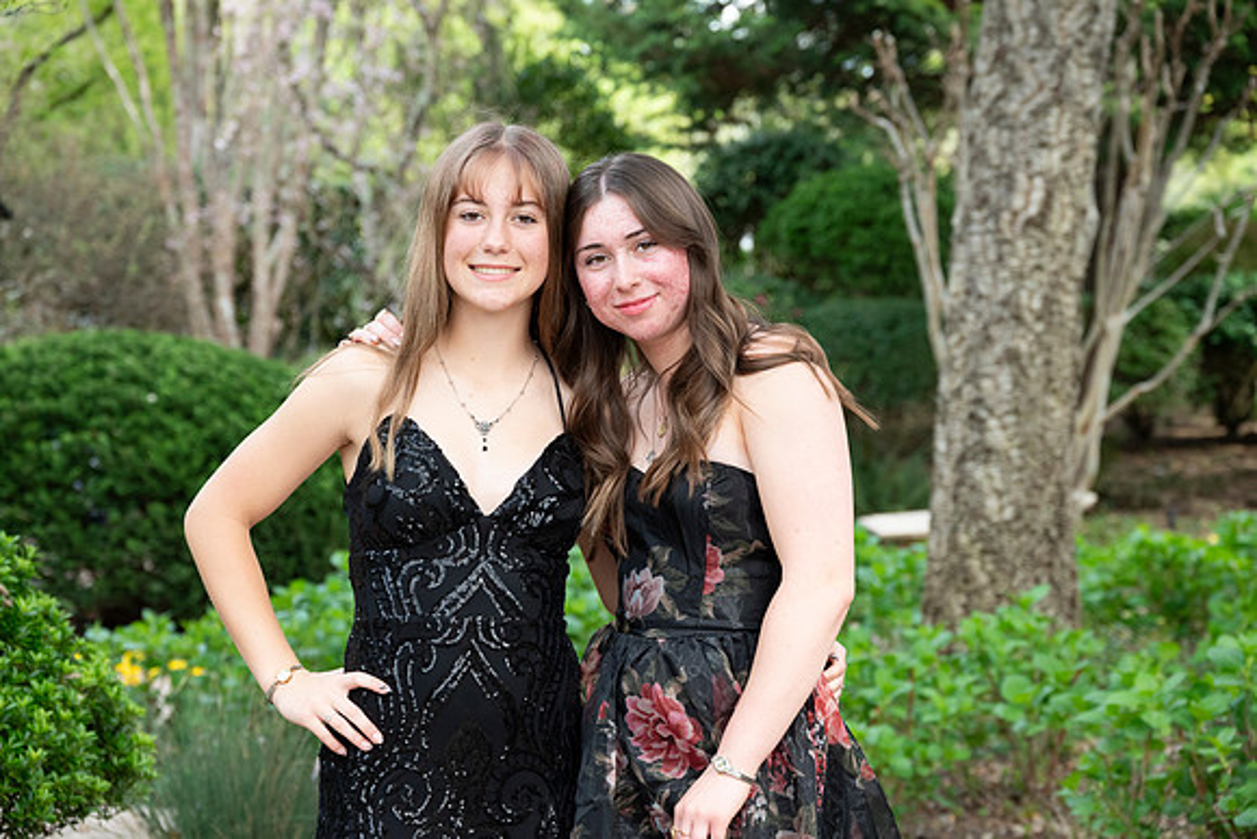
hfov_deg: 20.8
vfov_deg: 14.0
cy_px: 420
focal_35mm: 98
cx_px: 628
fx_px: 3422
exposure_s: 1/400
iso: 1250
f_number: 7.1
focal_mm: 98
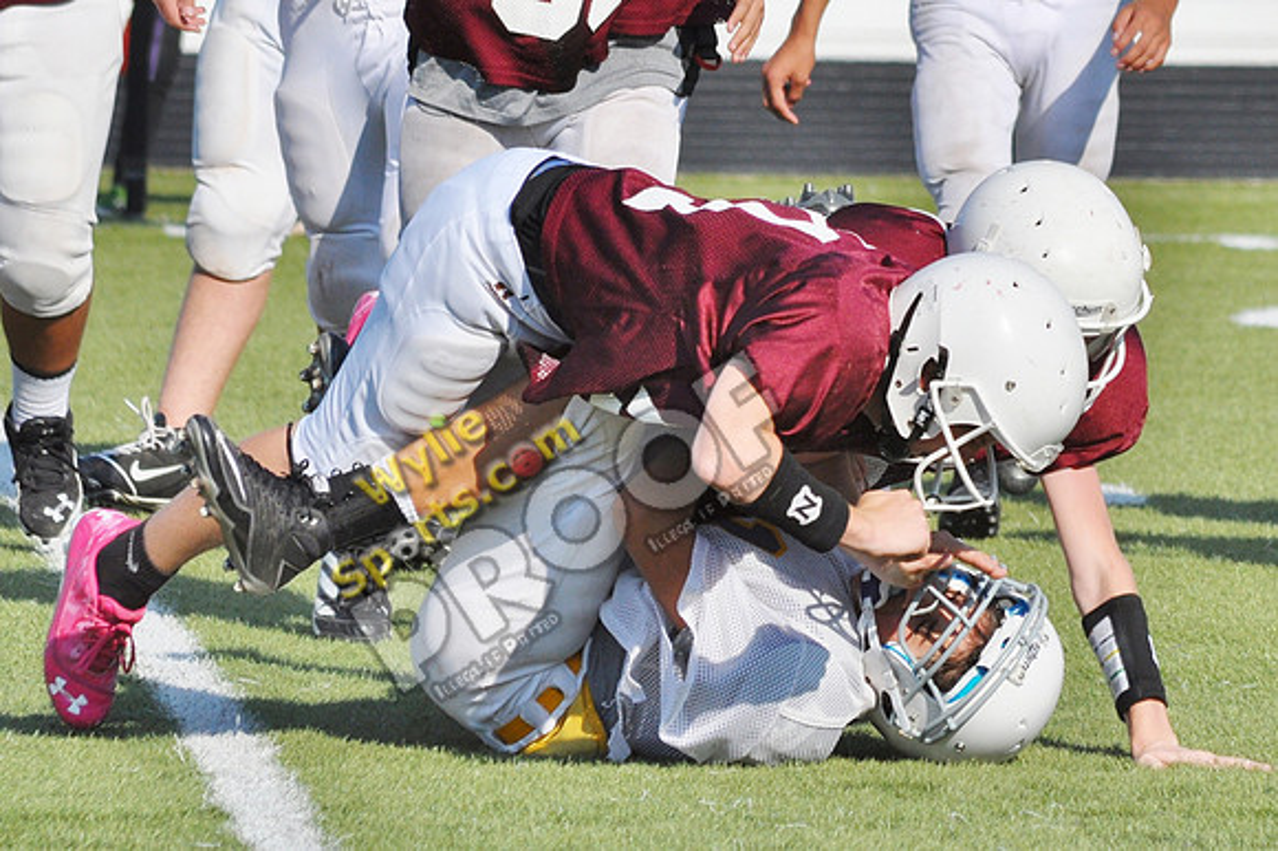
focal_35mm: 300
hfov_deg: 6.9
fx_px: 10644
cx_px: 639
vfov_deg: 4.6
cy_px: 426
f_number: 7.1
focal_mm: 200
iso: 400
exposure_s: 1/2000
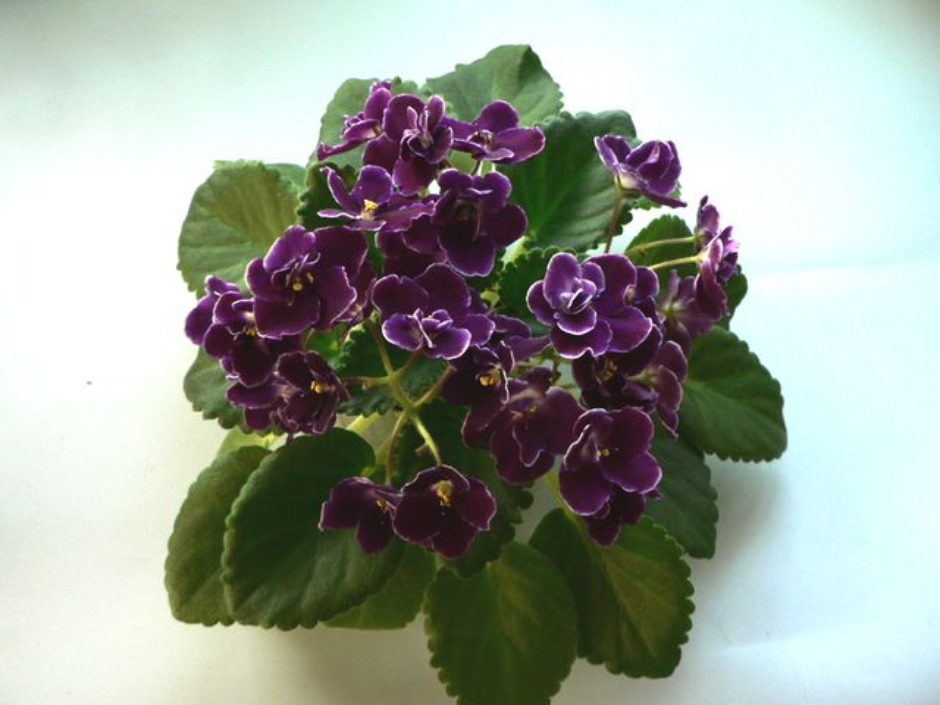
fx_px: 978
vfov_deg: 39.7
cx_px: 470
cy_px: 352
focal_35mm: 36
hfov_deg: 51.4
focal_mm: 6
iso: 150
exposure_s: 1/50
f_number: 2.8
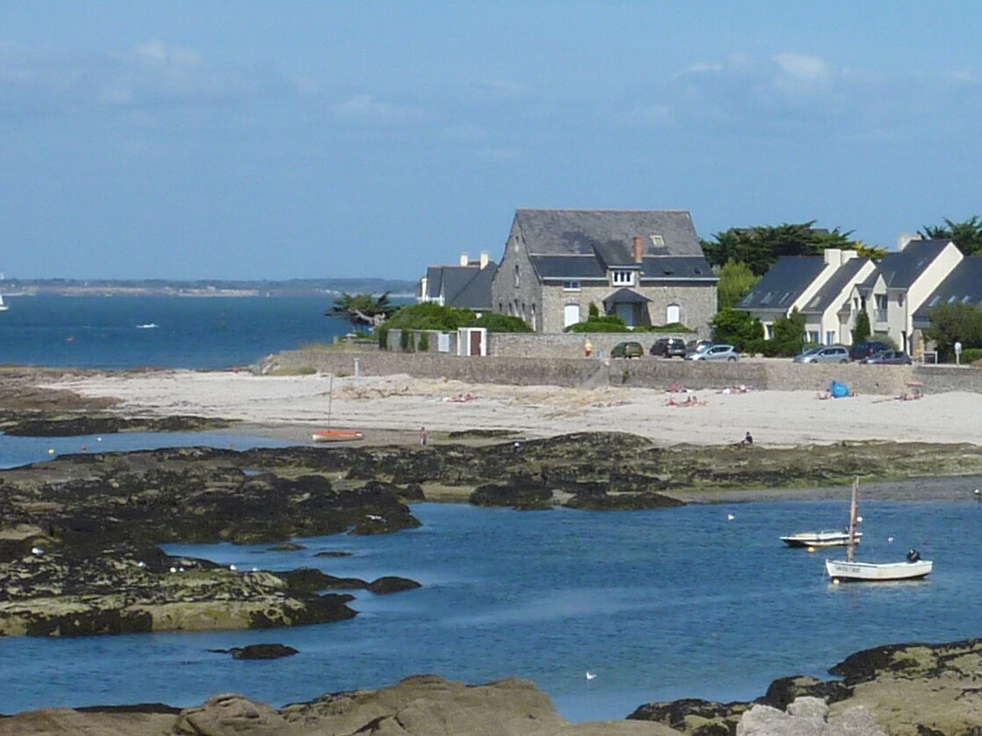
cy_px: 507
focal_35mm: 157
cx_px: 873
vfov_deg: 9.4
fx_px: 4453
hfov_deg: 12.5
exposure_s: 1/500
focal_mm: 7.9
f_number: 5.6
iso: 80
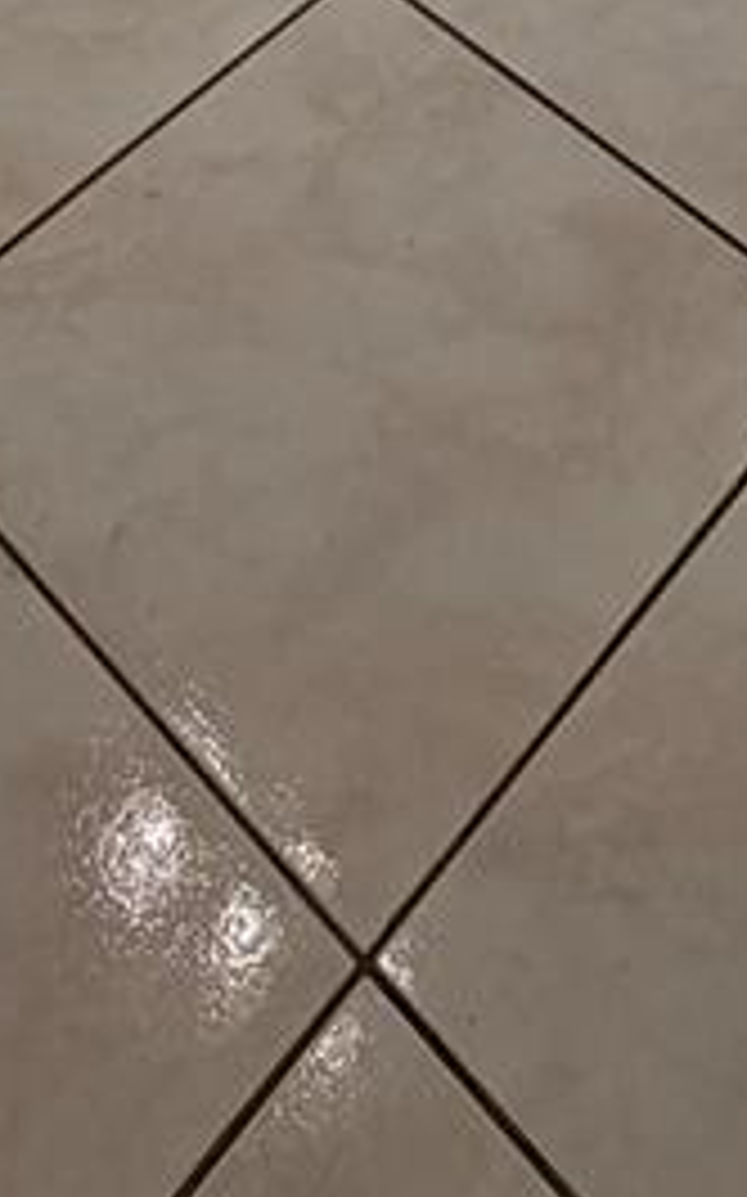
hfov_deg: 19.4
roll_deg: -0.4
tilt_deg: -17.9
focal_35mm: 67
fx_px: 2185
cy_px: -1098
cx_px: 459
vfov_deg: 19.7
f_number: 2.2
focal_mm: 2.22
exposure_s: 1/120
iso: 100
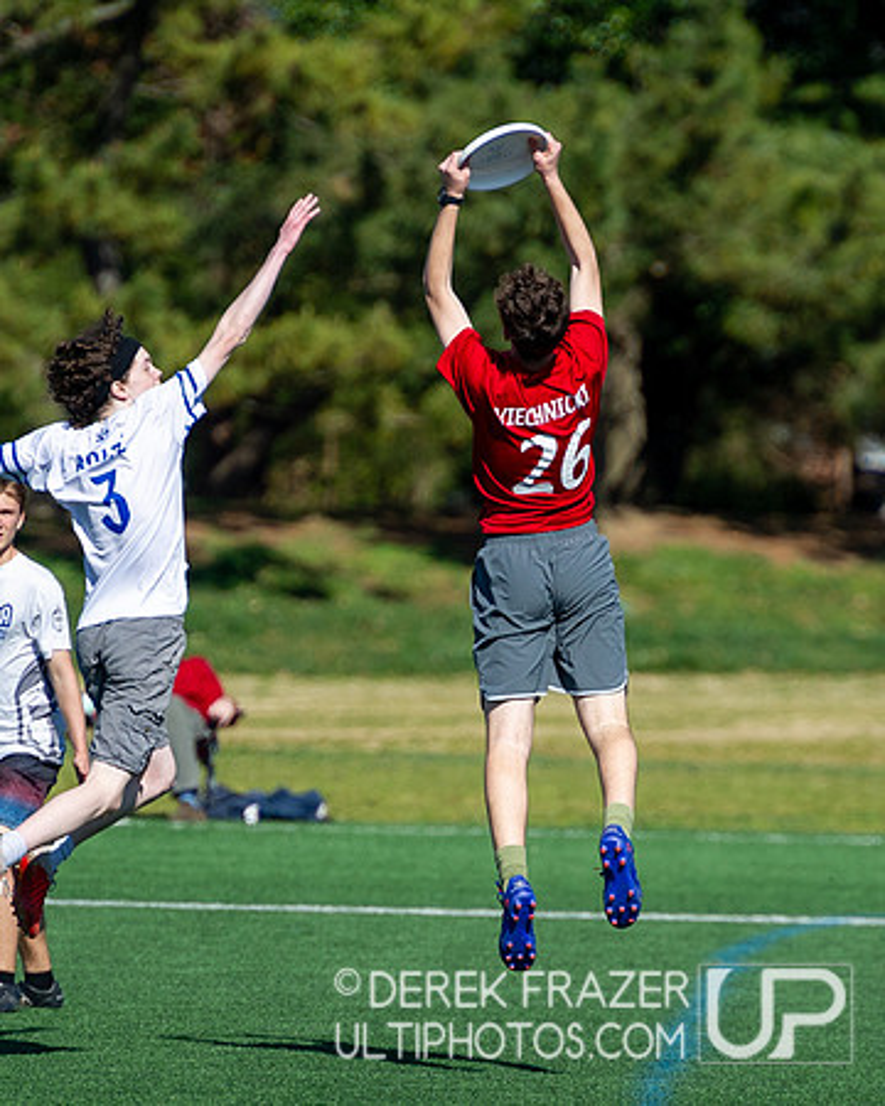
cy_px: 647
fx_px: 20389
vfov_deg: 3.1
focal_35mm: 623
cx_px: 510
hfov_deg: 2.5
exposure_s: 1/3200
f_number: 4
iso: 320
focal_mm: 280
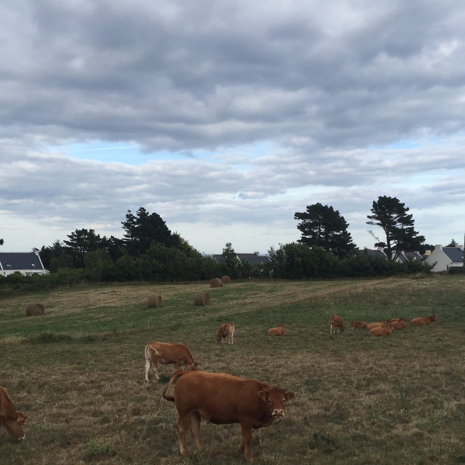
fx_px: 638
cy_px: 279
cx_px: 220
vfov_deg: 39.9
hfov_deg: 40.0
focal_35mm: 42
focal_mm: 4.15
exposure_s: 1/898
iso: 32
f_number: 2.2
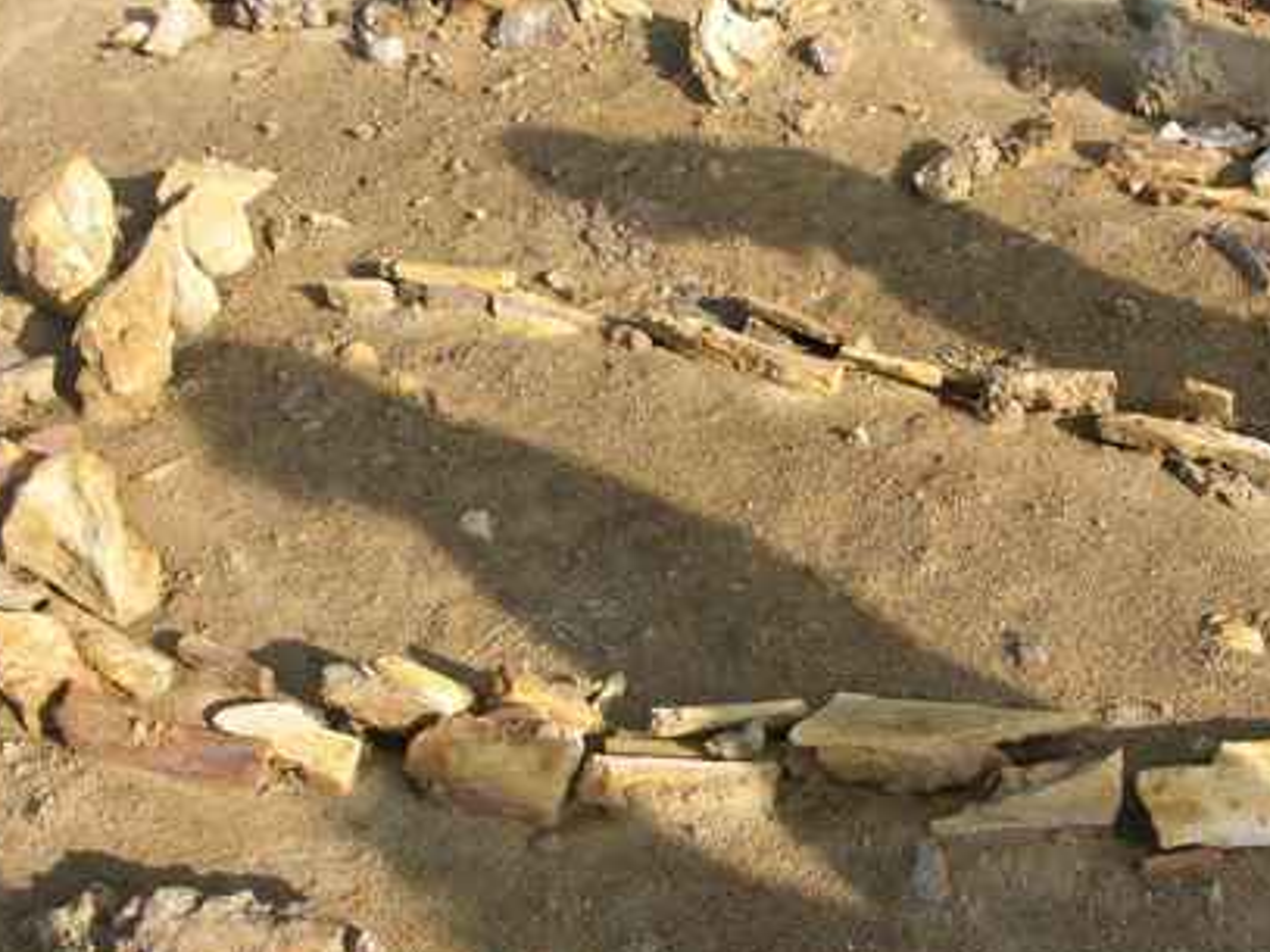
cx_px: 802
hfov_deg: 34.7
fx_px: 2017
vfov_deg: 26.5
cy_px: 446
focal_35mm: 55
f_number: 5
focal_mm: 8.9
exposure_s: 1/147
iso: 50
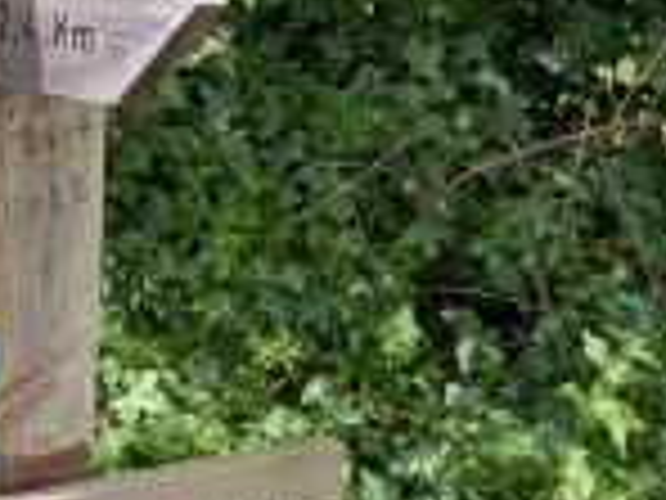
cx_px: -164
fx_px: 2694
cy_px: -119
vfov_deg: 10.4
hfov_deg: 13.6
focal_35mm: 140
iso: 51
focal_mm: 4.38
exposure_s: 1/1232
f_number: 1.73
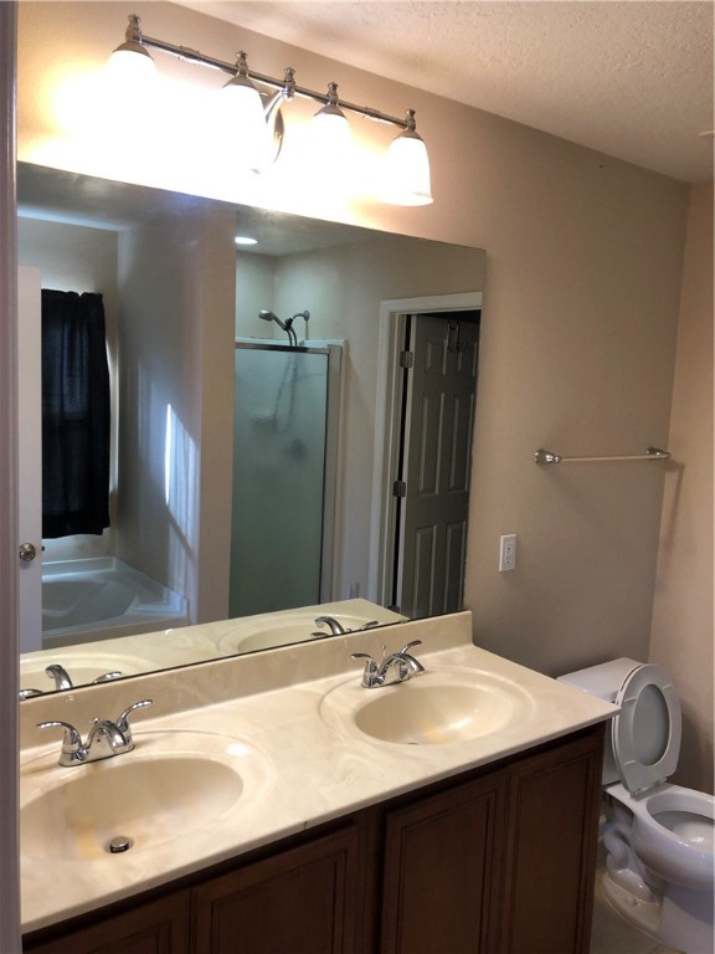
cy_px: 477
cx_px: 358
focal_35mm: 28
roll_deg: -2.5
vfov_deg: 63.4
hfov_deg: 49.7
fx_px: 771
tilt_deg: -7.2
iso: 25
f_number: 1.8
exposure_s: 1/30
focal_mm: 3.99
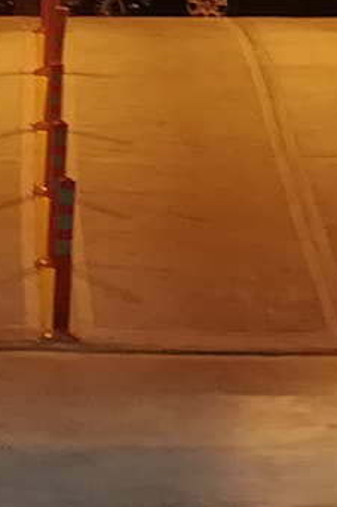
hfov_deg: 5.7
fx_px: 3359
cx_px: 13
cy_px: -104
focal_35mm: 239
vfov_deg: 8.5
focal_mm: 3.83
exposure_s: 1/33.3
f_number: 2.2
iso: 125
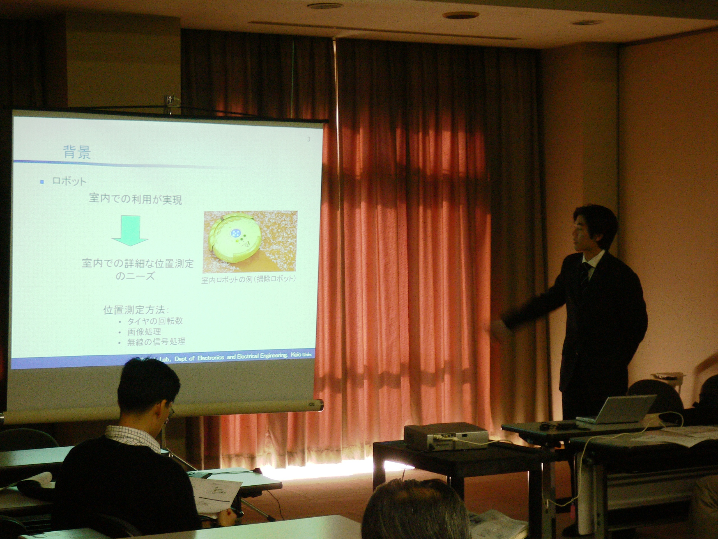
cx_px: 359
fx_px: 1535
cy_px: 270
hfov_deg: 26.3
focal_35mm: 74
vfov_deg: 19.9
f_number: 4.2
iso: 200
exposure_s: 1/15
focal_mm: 12.3
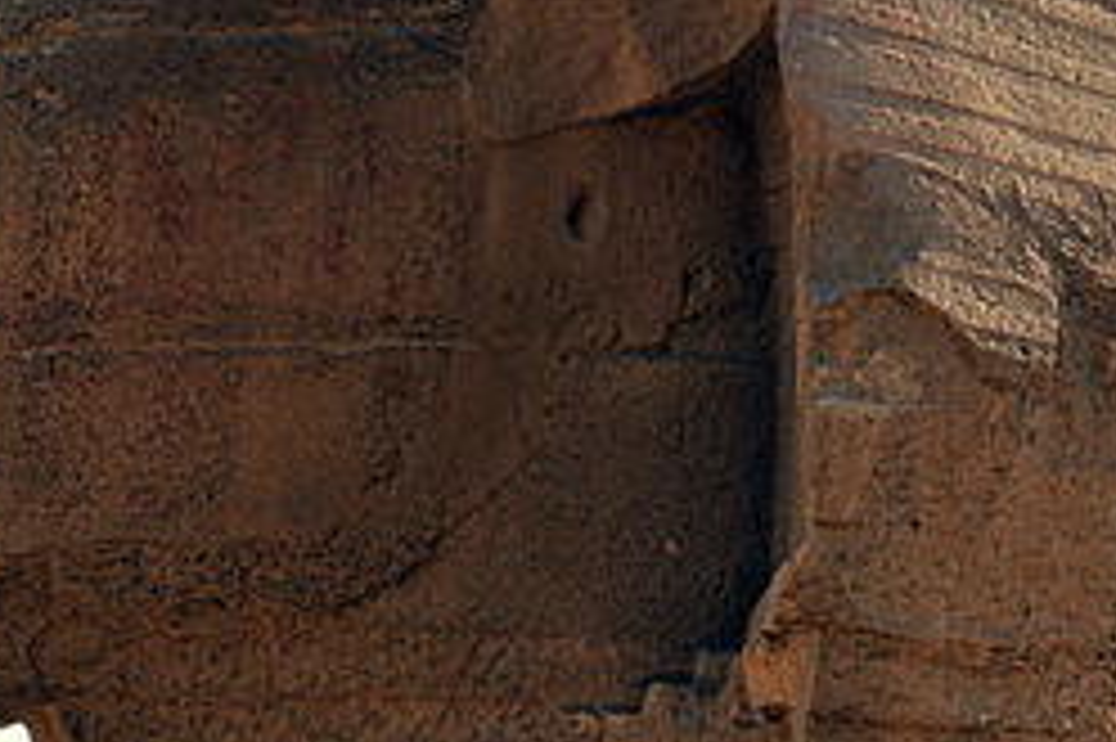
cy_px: 326
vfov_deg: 2.8
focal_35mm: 489
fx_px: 15148
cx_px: 158
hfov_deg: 4.2
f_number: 7.1
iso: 200
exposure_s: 1/800
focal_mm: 90
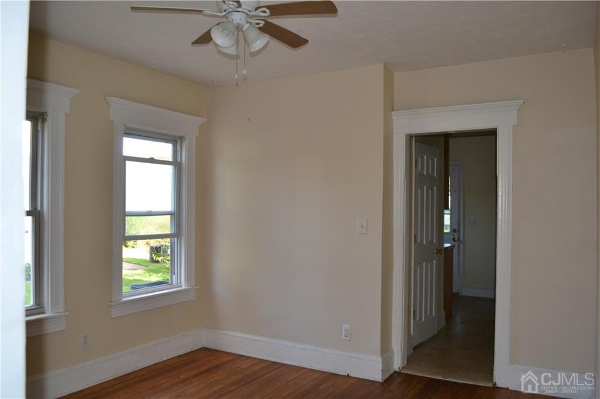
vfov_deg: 43.6
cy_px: 200
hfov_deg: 61.9
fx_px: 500
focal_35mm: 30
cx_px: 300
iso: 400
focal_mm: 20
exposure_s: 1/125
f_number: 4
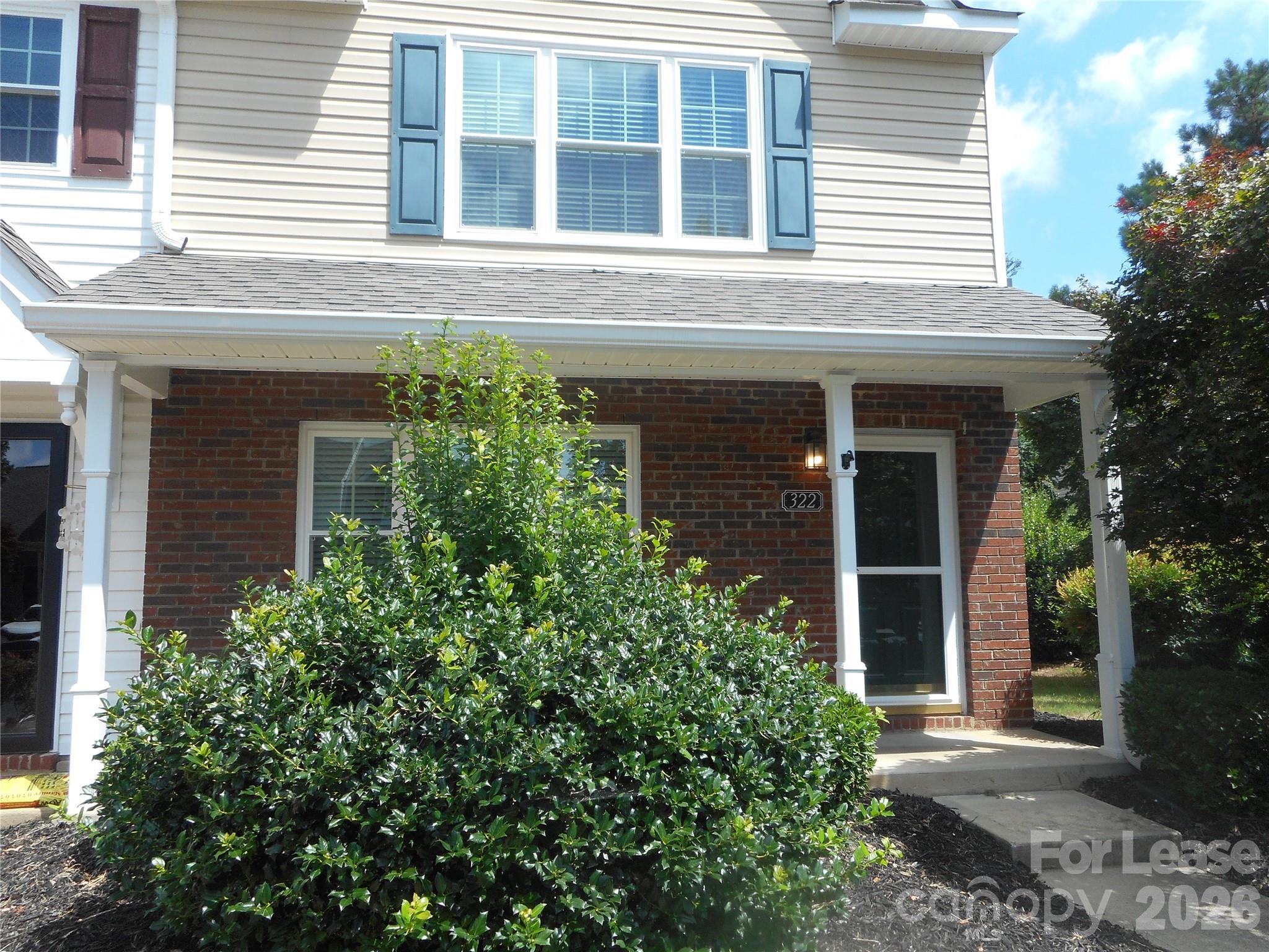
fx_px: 916
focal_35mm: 25
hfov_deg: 69.4
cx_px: 634
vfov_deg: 54.9
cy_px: 476
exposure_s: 1/320
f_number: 3.7
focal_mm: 4.5
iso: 80
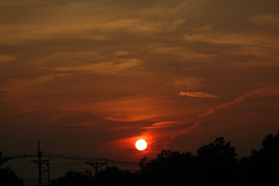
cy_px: 93
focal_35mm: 153
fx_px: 1185
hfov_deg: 13.4
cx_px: 140
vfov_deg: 9.0
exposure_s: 1/500
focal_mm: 102
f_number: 6.3
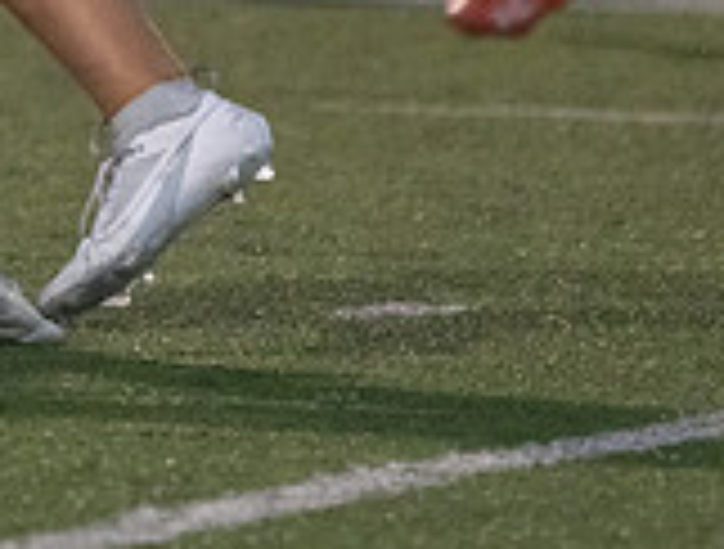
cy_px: -347
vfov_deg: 0.9
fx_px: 34681
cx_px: -253
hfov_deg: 1.2
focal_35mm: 1652
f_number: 5.6
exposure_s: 1/1000
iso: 10000
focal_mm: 382
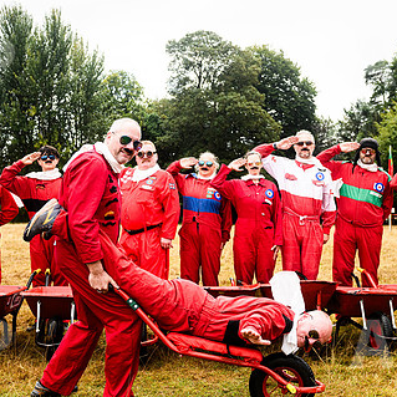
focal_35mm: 50
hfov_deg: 34.0
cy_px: 210
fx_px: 649
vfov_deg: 34.0
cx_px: 200
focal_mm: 29
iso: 400
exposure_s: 1/3200
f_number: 5
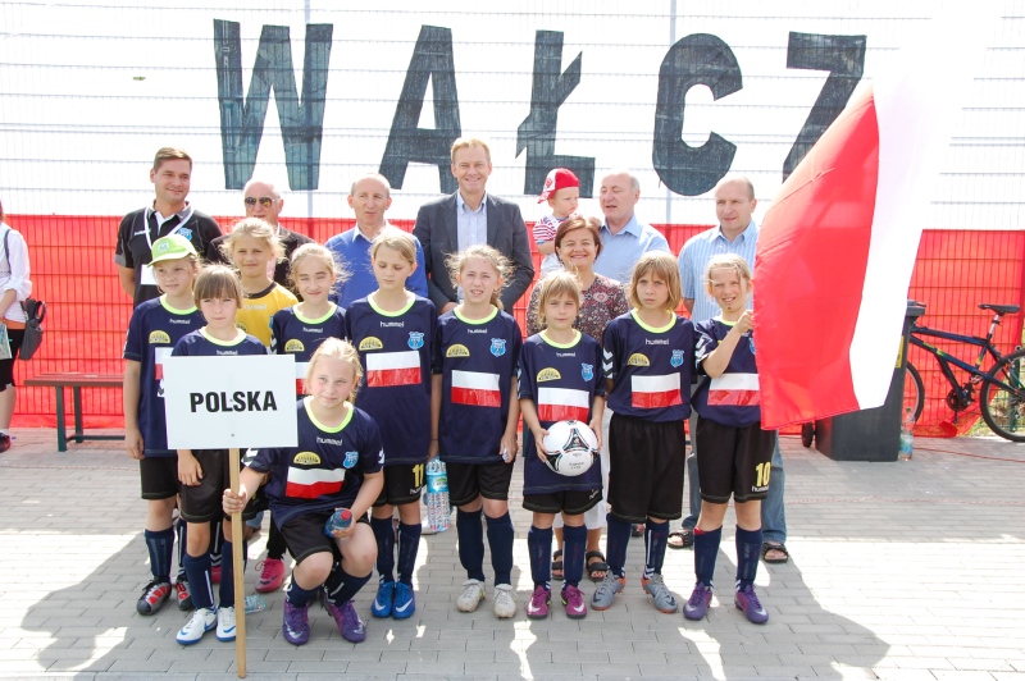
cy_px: 340
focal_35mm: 39
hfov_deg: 49.6
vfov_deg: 34.2
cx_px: 512
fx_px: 1109
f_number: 7.1
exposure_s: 1/200
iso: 200
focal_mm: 26
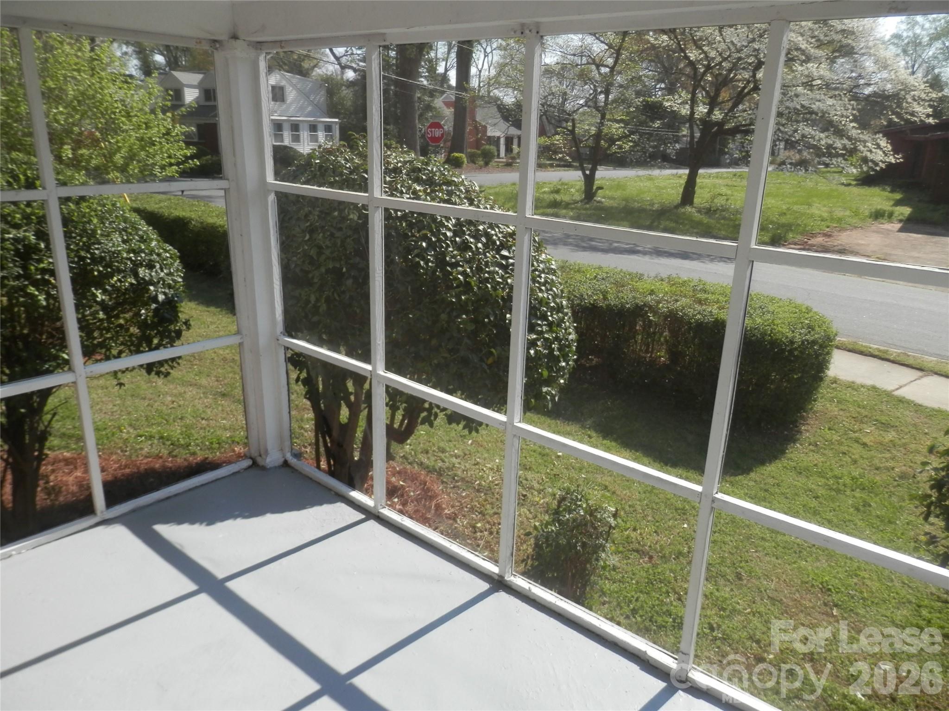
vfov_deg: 54.9
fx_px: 685
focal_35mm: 25
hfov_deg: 69.4
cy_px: 356
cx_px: 474
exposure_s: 1/500
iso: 80
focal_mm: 4.5
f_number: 3
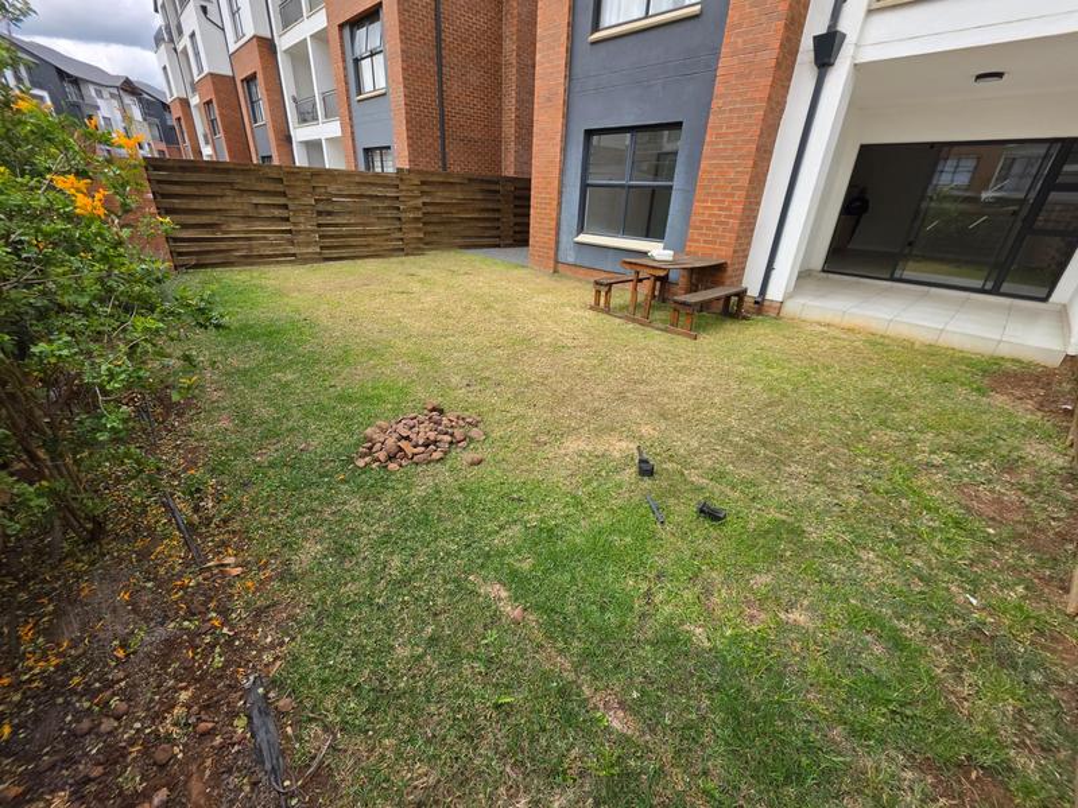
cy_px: 404
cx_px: 539
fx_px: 405
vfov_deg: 89.9
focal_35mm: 13
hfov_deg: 106.2
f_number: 1.9
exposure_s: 1/362
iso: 32
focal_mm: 2.2
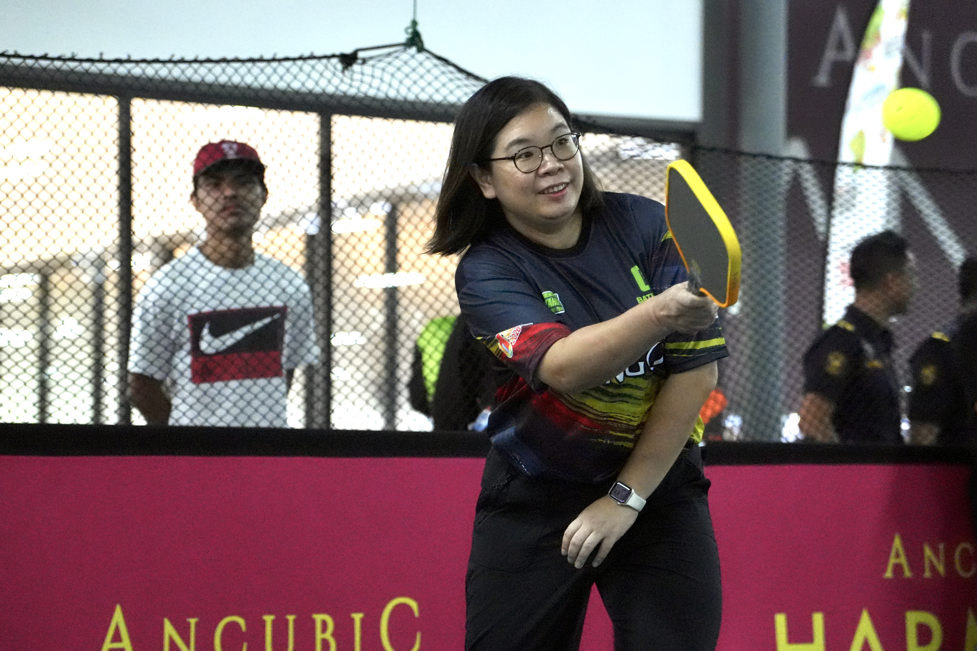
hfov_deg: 16.1
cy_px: 393
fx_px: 3446
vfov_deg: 10.8
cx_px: 462
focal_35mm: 127
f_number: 2.8
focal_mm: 70
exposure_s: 1/640
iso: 3200
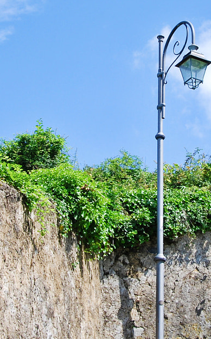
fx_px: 905
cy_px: 125
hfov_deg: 13.3
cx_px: 144
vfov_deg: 21.1
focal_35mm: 98
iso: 100
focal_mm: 25
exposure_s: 1/200
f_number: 7.1
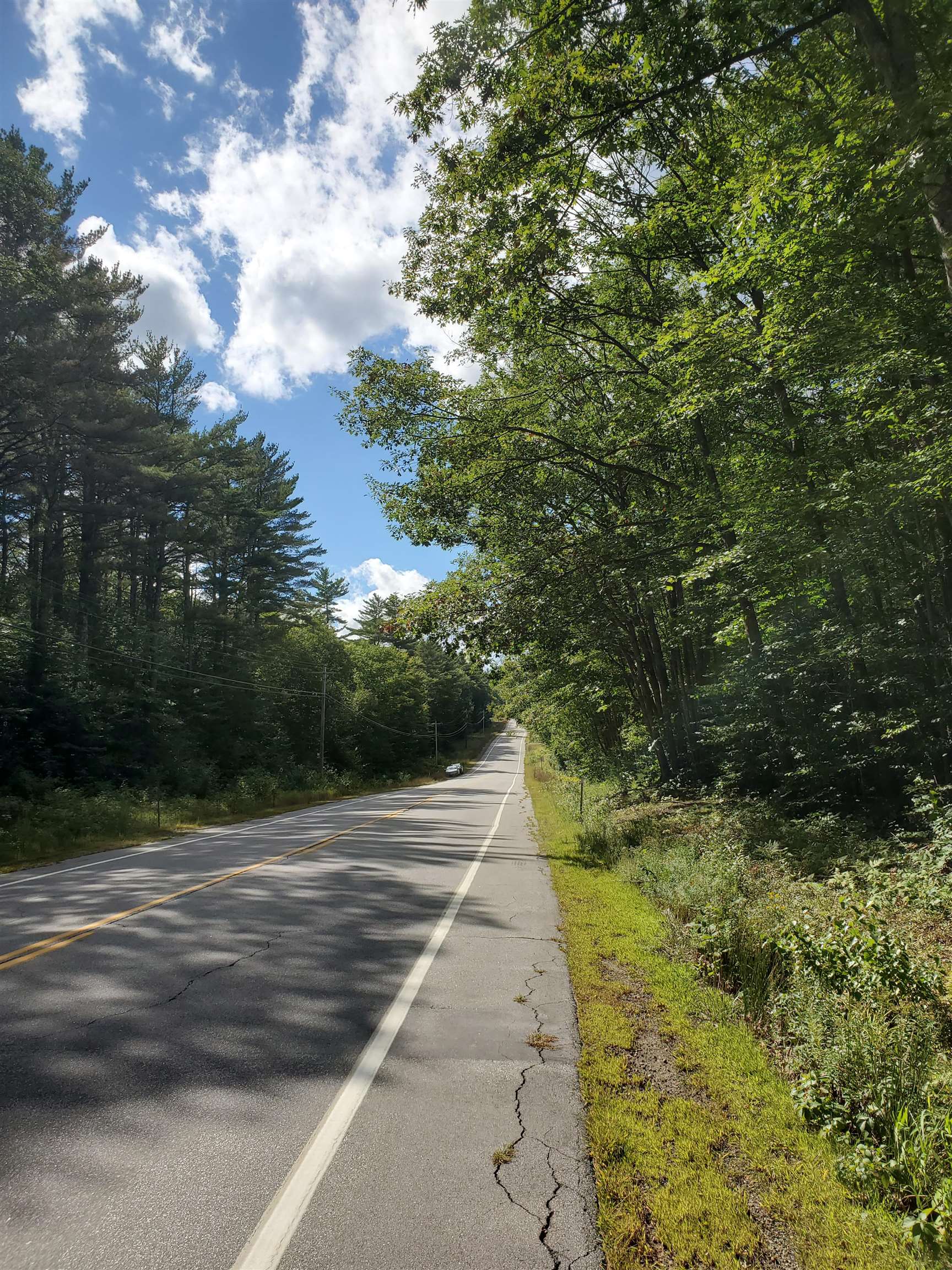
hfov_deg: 53.1
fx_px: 953
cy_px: 635
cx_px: 476
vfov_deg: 67.3
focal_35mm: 26
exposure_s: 1/2425
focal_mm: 4.3
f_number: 2.4
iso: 50
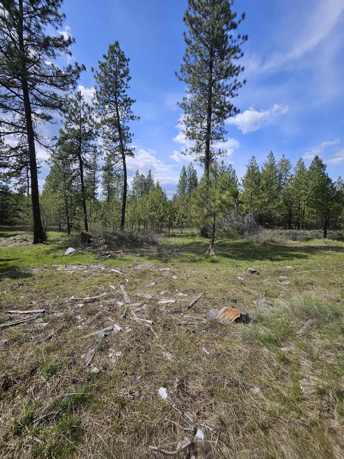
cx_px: 172
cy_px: 230
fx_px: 172
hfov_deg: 89.9
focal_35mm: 13
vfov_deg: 106.2
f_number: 2.2
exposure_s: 1/1232
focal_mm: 1.74
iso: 32
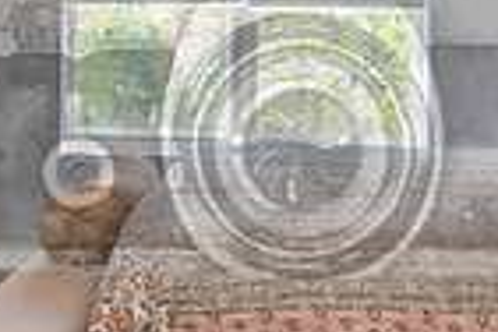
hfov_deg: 28.8
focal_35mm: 70
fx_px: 968
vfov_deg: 19.3
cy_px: 90
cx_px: 233
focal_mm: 17
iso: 2500
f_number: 5.6
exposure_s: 1/320
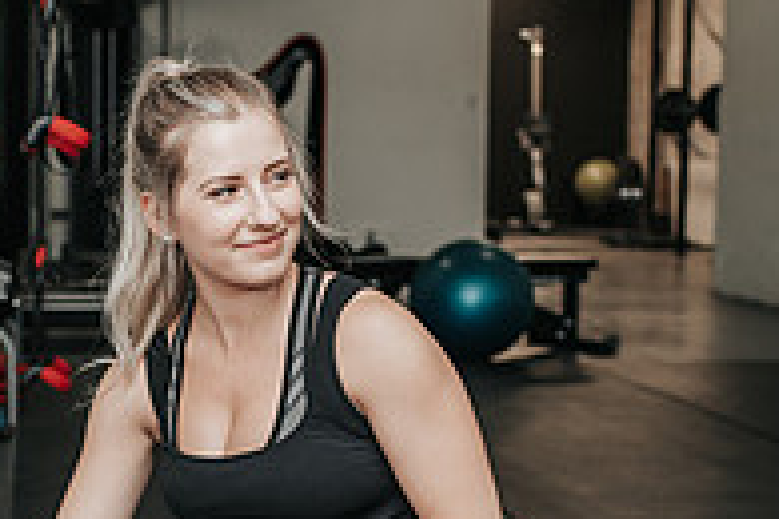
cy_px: 481
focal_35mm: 104
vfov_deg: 13.0
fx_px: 2250
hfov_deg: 19.4
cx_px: 160
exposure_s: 1/200
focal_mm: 35
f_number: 3.2
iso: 800
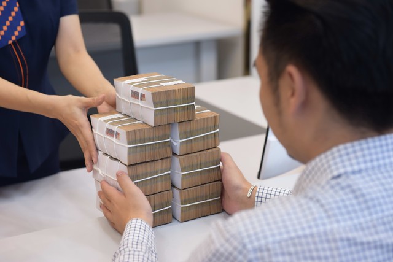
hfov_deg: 28.8
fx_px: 764
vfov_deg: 19.5
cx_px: 196
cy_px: 131
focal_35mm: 70
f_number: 4
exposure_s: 1/160
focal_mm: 70
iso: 1000
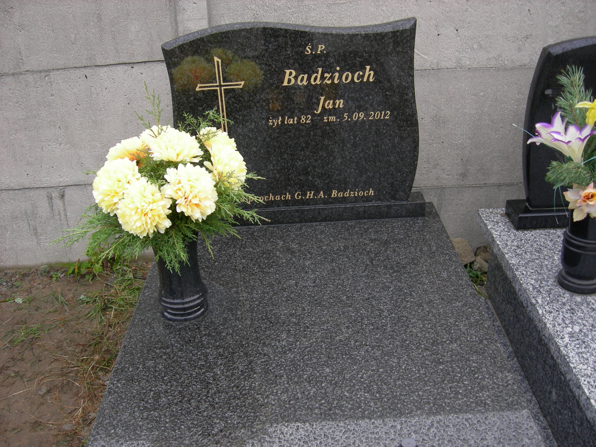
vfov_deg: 39.7
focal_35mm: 36
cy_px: 224
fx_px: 620
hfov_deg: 51.4
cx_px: 298
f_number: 3.4
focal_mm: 7.5
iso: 64
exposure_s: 1/63.8
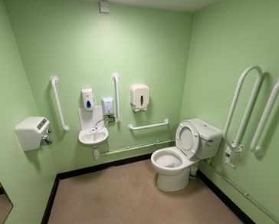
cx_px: 129
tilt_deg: -20.7
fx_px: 124
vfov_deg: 84.1
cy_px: 113
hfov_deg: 96.5
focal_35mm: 15
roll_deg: +1.7
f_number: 2.2
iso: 160
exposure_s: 1/100
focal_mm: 2.22
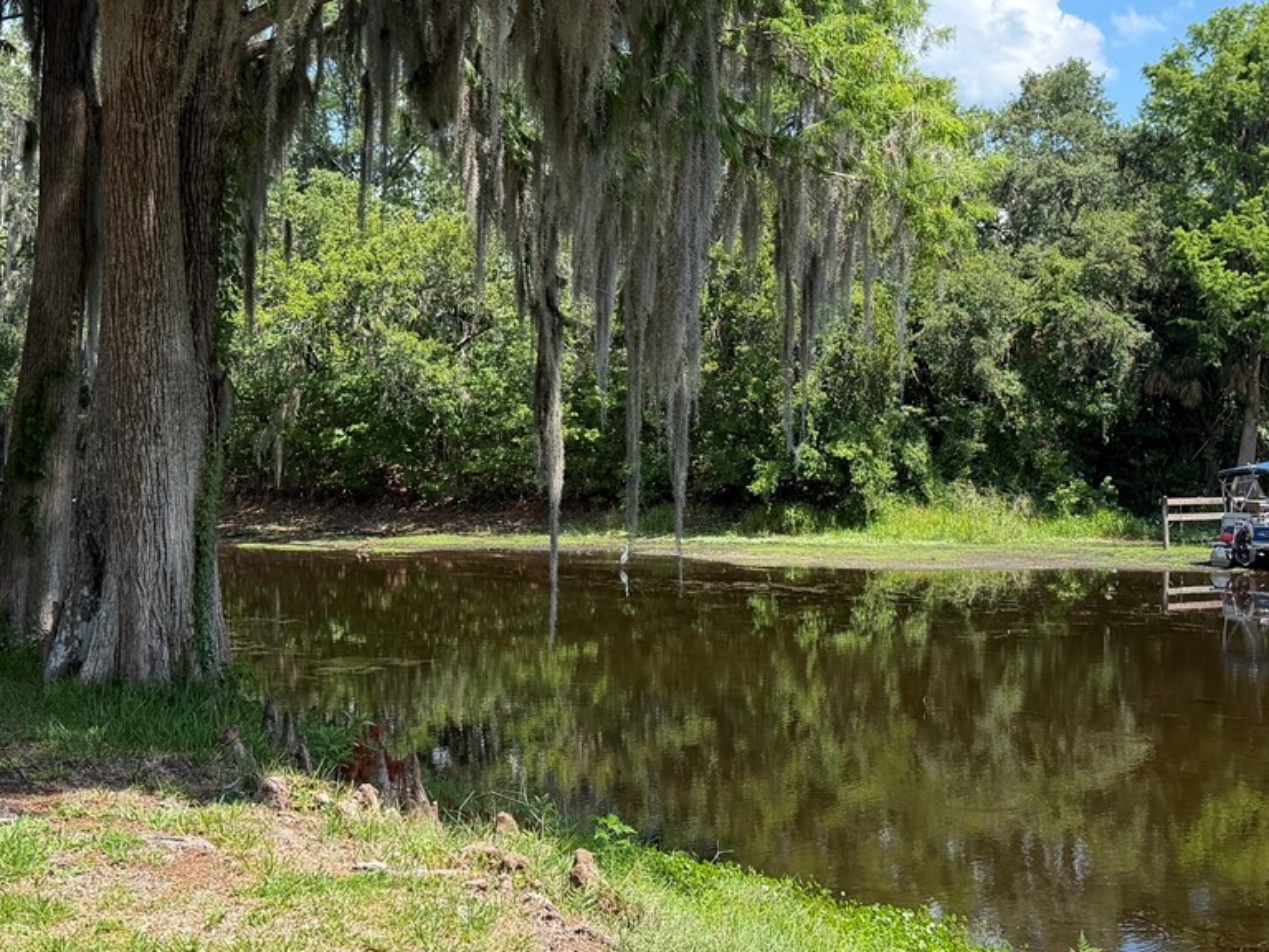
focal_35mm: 50
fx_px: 1833
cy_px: 403
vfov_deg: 29.1
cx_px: 772
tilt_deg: -1.1
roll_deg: +0.6
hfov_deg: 38.0
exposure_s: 1/2525
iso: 100
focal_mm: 6.76
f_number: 1.78
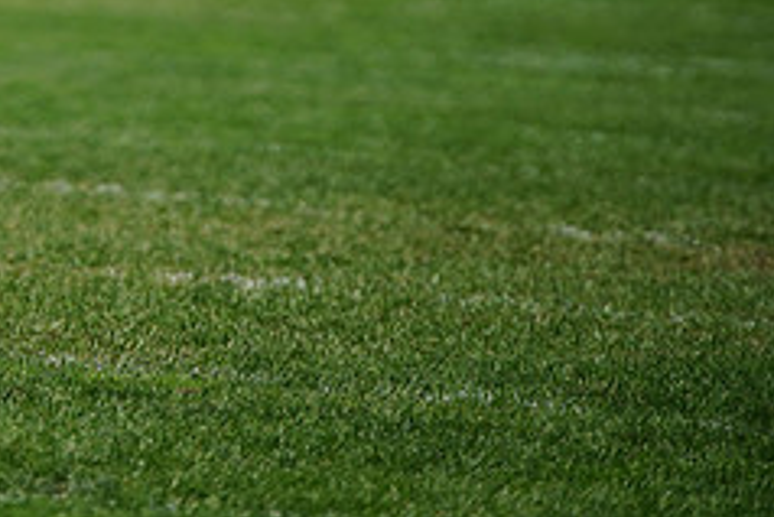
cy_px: -109
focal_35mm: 731
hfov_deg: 2.8
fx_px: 15725
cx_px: -130
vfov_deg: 1.9
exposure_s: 1/6400
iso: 400
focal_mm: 300
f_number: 2.8
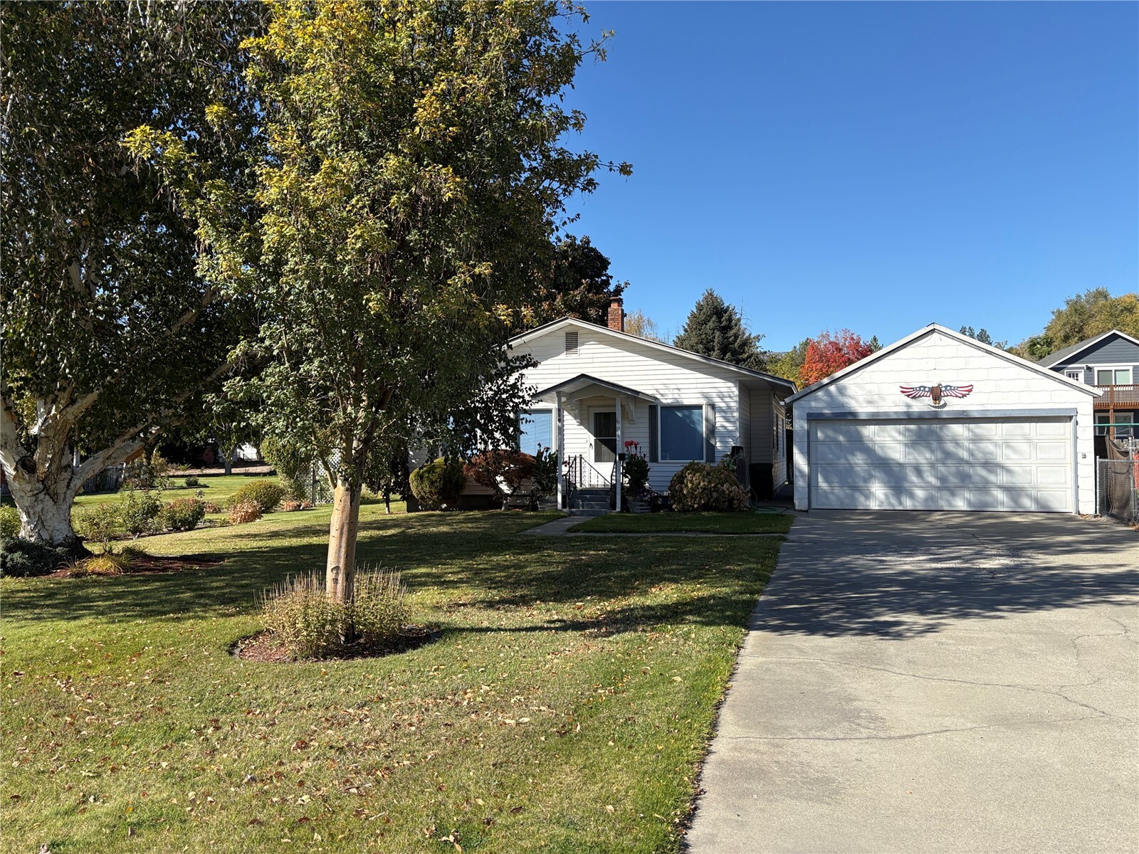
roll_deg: +0.7
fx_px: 856
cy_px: 427
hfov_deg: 67.3
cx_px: 570
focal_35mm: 26
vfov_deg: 53.1
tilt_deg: +2.5
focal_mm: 5.96
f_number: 1.6
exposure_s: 1/2639
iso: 50
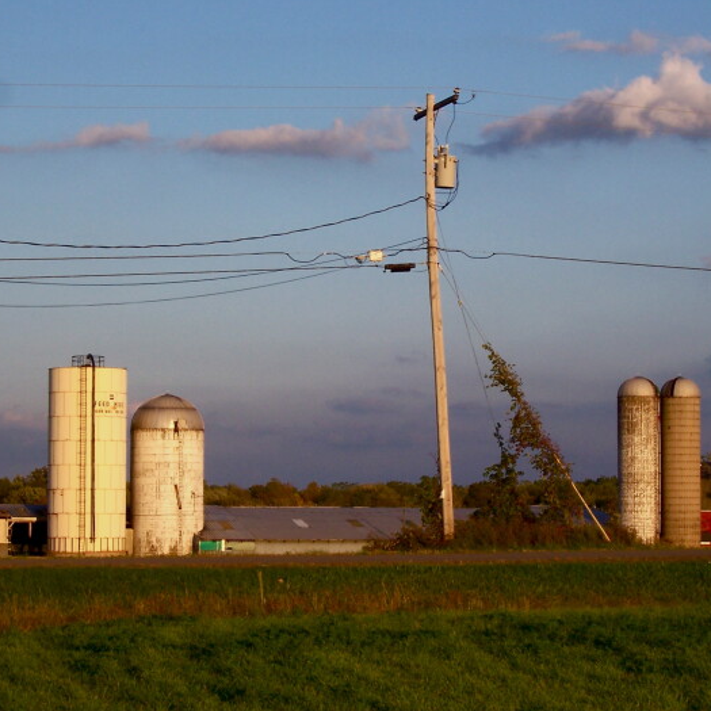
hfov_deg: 14.4
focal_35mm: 121
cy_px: 355
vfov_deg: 14.4
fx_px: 2812
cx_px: 378
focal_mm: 16.8
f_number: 9.5
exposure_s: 1/125
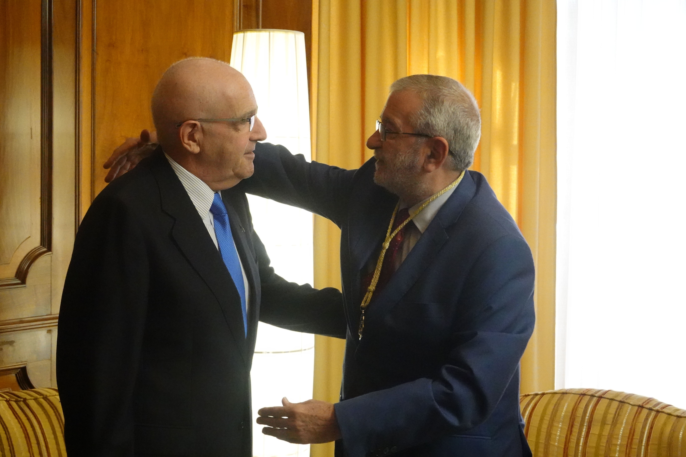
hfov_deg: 31.4
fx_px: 1219
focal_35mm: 64
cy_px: 228
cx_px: 343
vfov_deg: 21.2
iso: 5000
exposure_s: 1/400
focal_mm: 23.39
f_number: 4
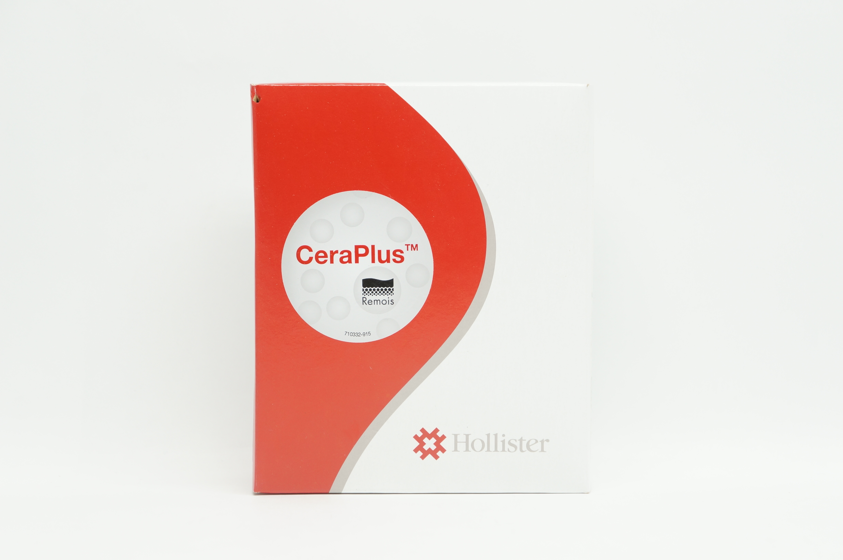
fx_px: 1930
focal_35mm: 82
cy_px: 280
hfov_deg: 24.6
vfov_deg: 16.5
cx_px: 422
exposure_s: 1/60
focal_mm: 55
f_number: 5.6
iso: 400
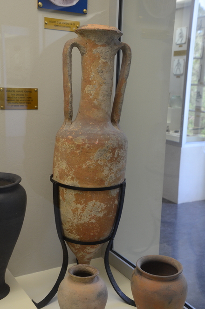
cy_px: 154
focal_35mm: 46
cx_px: 102
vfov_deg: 42.4
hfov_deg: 28.8
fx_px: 399
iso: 1000
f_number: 5
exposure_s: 1/100
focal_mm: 31
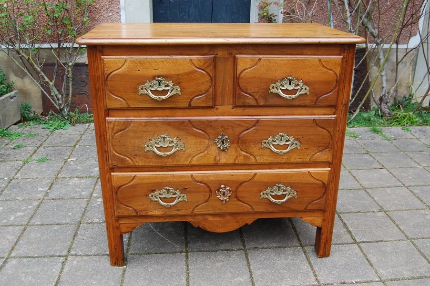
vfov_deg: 38.3
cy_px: 143
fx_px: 412
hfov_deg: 55.1
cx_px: 215
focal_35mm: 34
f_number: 5.6
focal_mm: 23
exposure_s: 1/125
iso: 360
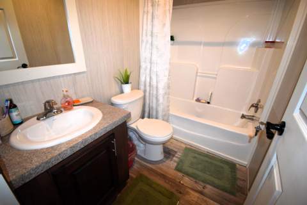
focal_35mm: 15
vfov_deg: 77.3
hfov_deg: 100.4
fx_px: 128
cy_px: 102
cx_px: 154
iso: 800
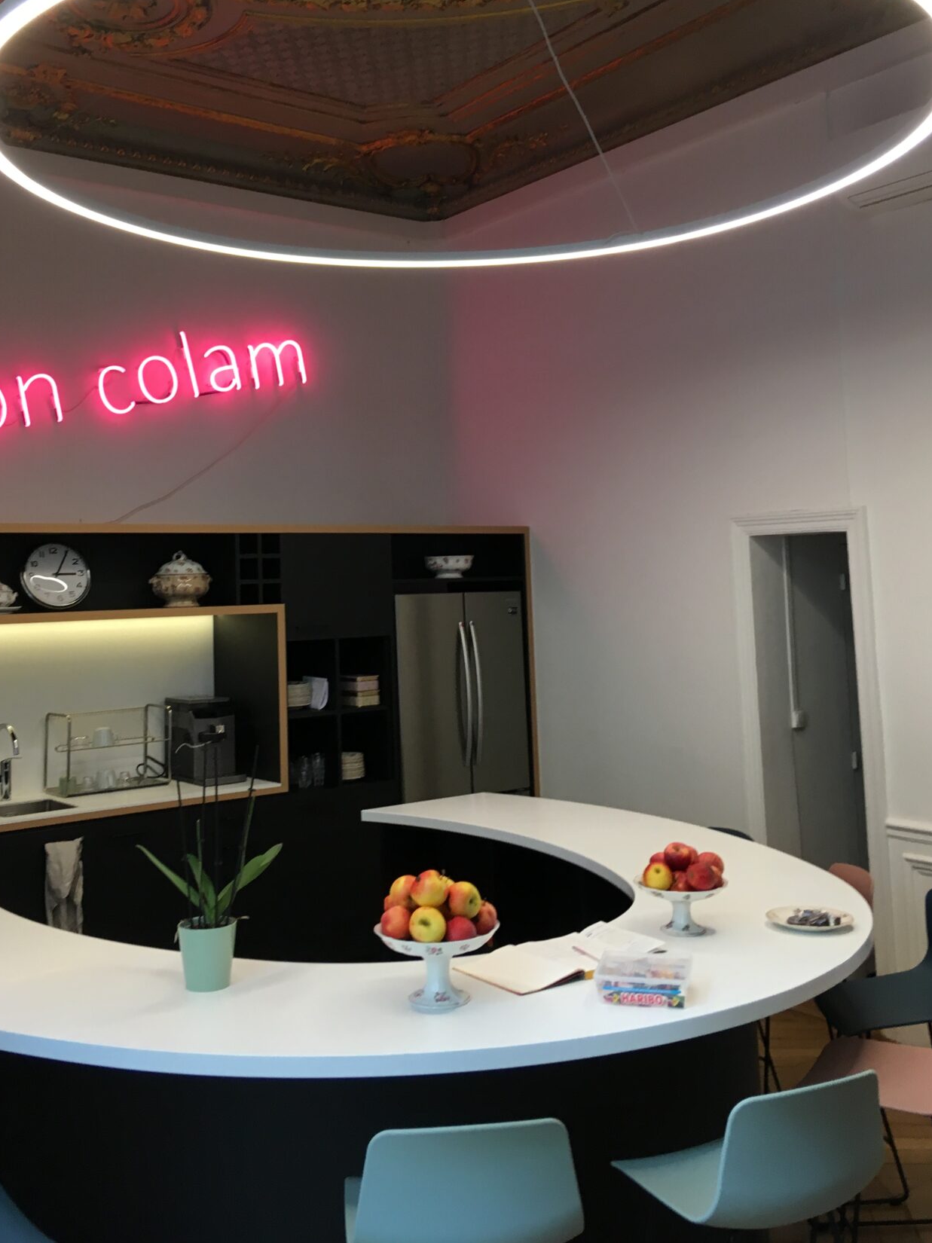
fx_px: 1293
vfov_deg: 50.9
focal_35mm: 36
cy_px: 476
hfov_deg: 39.6
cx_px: 404
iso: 40
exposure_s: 1/33
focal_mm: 4.15
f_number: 2.2
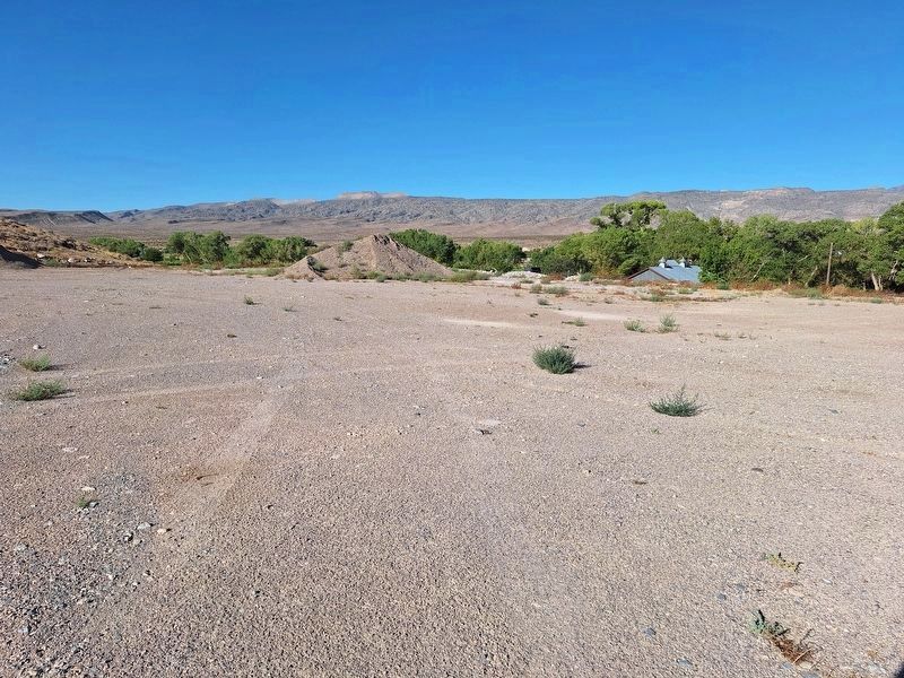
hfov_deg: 73.9
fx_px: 601
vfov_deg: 58.9
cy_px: 339
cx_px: 452
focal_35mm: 23
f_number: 1.8
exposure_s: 1/2604
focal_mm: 5.54
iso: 40
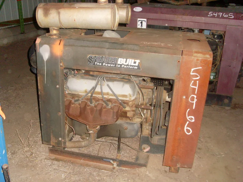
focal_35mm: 38
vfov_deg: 37.7
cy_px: 91
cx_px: 122
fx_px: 267
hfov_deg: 49.0
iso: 200
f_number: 3
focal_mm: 6.3
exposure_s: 1/45
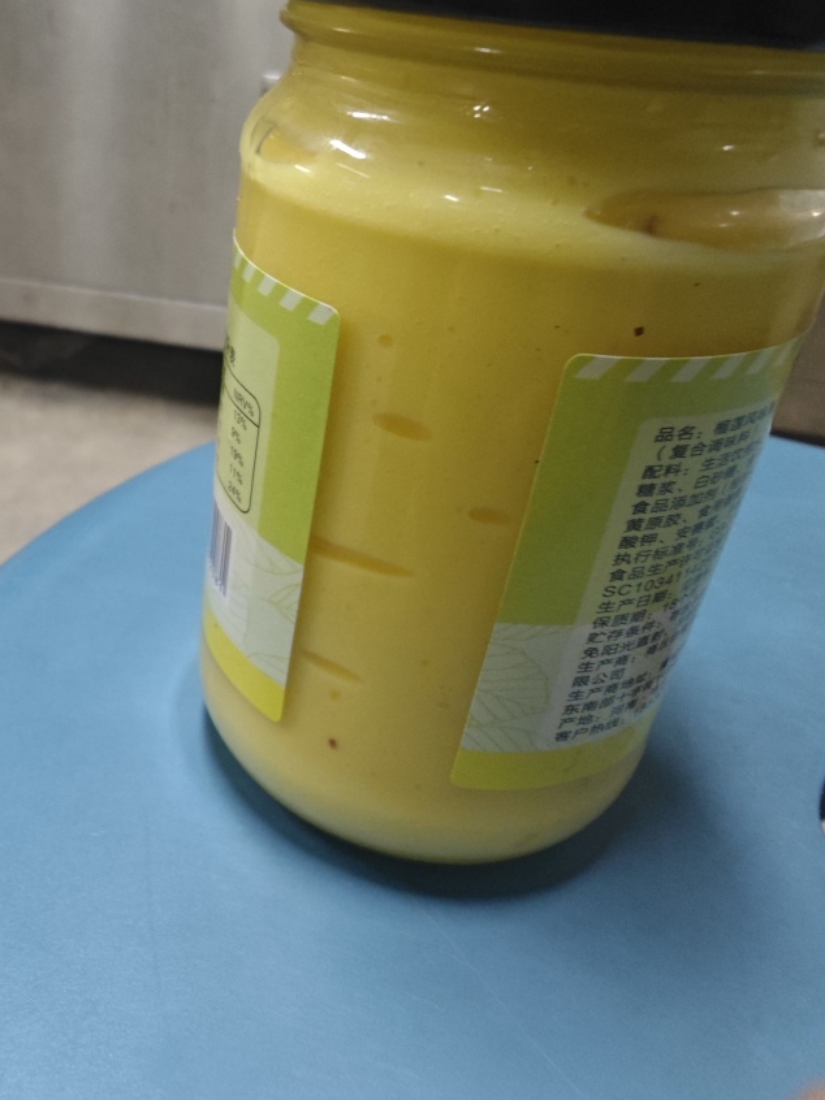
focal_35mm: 29
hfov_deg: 48.0
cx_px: 481
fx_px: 922
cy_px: 484
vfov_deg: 61.5
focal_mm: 2.03
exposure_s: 1/25.4
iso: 400
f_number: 1.8
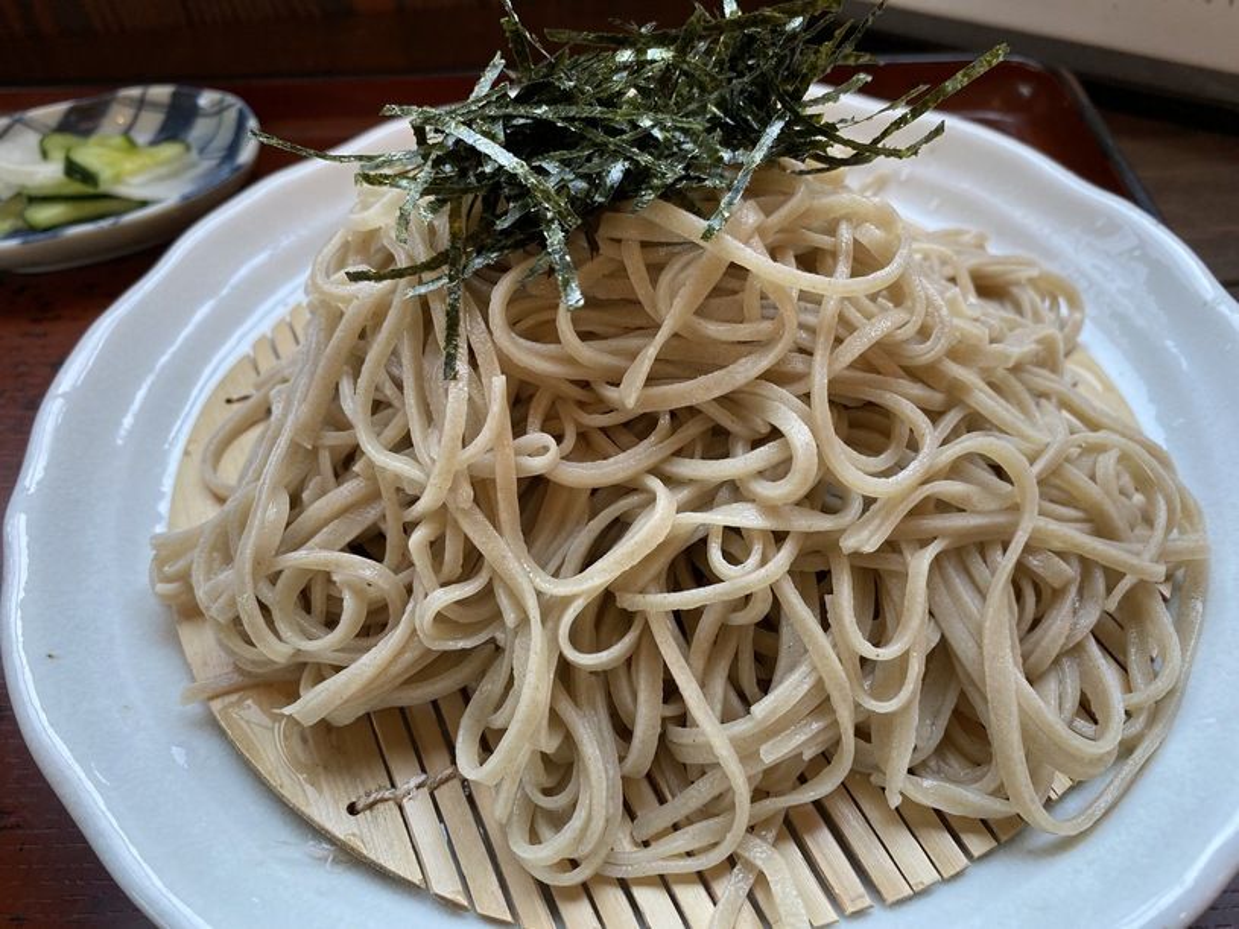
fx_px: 930
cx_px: 620
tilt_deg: -49.1
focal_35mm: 26
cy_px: 464
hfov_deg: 67.3
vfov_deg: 53.1
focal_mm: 4.25
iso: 100
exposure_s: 1/120
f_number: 1.8
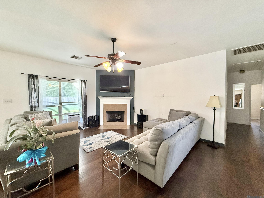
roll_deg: -0.8
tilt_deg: -1.2
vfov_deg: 85.7
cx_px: 132
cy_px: 99
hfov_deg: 102.1
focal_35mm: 14
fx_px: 107
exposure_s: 1/120
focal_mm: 2.22
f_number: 2.2
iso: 640
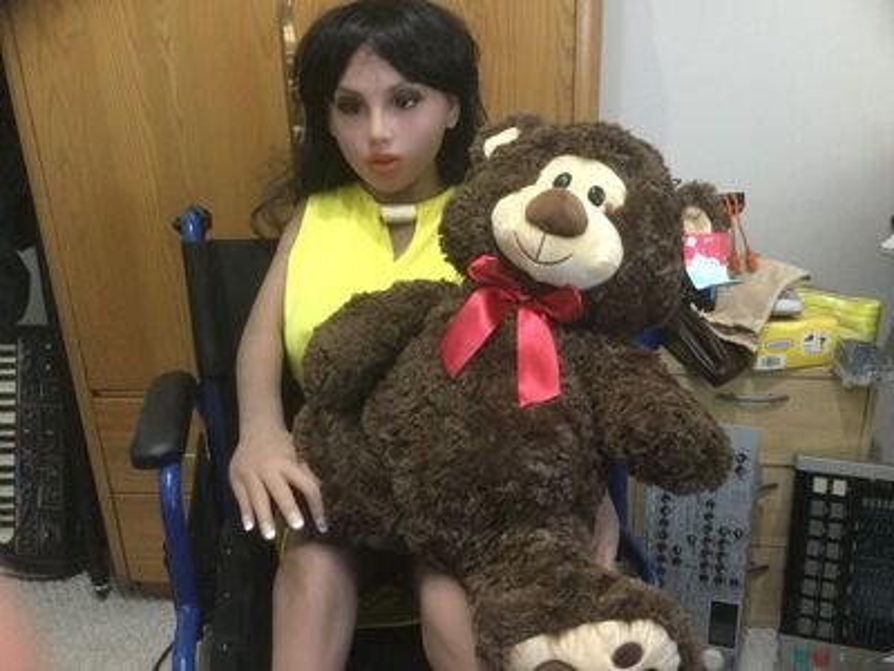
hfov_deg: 58.4
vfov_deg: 45.4
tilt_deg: -21.2
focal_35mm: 31
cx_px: 447
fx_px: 801
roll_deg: +0.7
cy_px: 336
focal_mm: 3.3
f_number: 2.4
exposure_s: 1/15
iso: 500
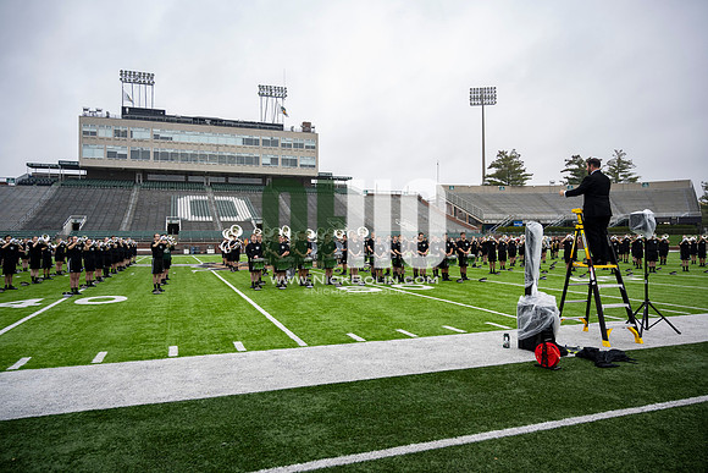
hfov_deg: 72.6
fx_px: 482
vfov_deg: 52.2
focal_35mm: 24
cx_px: 354
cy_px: 236
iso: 320
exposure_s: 1/200
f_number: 4
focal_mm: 24.5
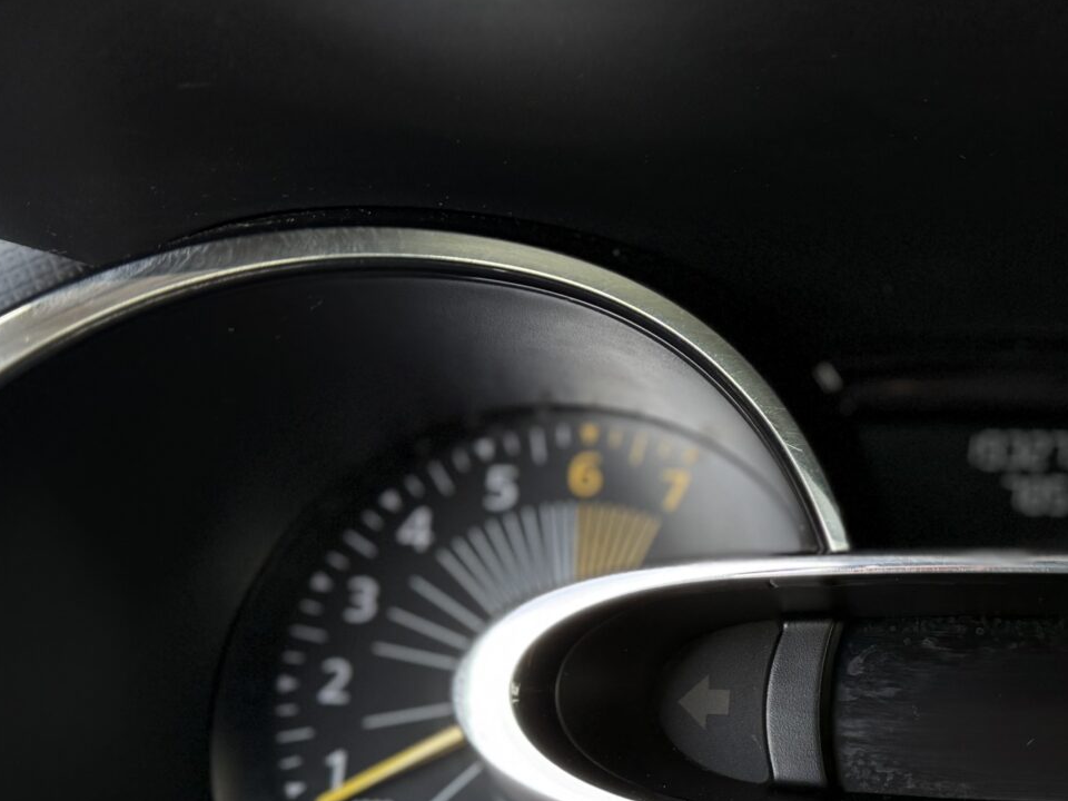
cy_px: 556
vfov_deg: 22.8
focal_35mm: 64
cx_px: 1072
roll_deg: -1.7
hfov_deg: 28.4
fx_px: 1975
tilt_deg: -16.1
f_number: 1.78
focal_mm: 6.76
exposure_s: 1/243
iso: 100
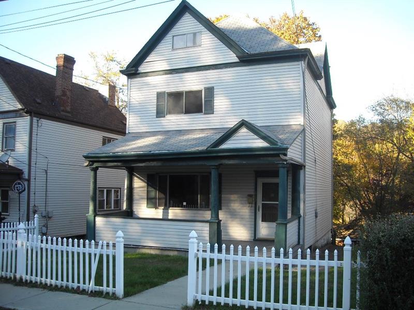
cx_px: 207
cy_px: 155
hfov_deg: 52.6
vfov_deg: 40.7
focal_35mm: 35
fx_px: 419
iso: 64
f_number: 2.8
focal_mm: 5.7
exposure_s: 1/148
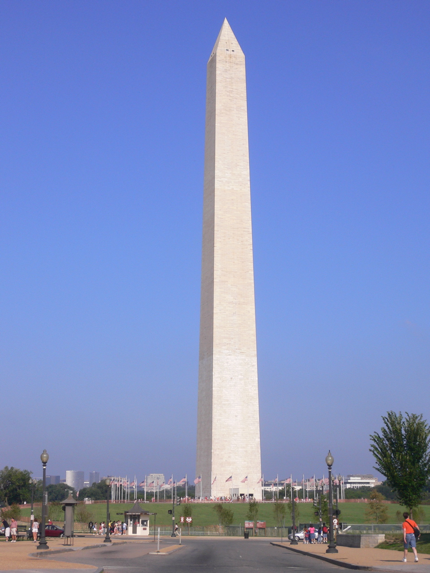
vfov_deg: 31.7
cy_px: 286
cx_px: 215
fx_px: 1010
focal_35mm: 61
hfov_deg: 24.0
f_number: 7.5
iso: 80
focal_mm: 10.1
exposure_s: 1/320
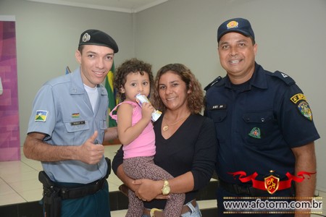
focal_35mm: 39
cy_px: 108
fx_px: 353
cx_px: 163
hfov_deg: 49.6
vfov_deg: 34.2
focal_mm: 26
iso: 1600
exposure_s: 1/100
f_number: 3.8
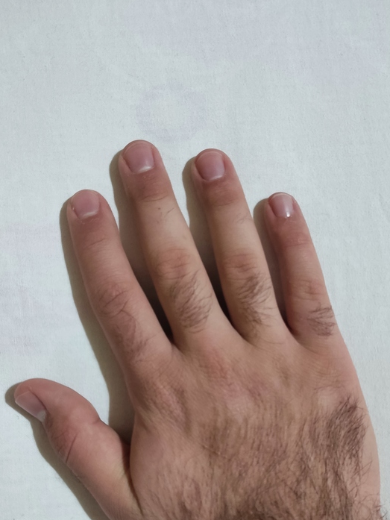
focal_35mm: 33
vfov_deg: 54.9
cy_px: 317
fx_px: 496
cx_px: 190
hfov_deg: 43.0
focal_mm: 4.71
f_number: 1.79
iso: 916
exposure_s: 1/33
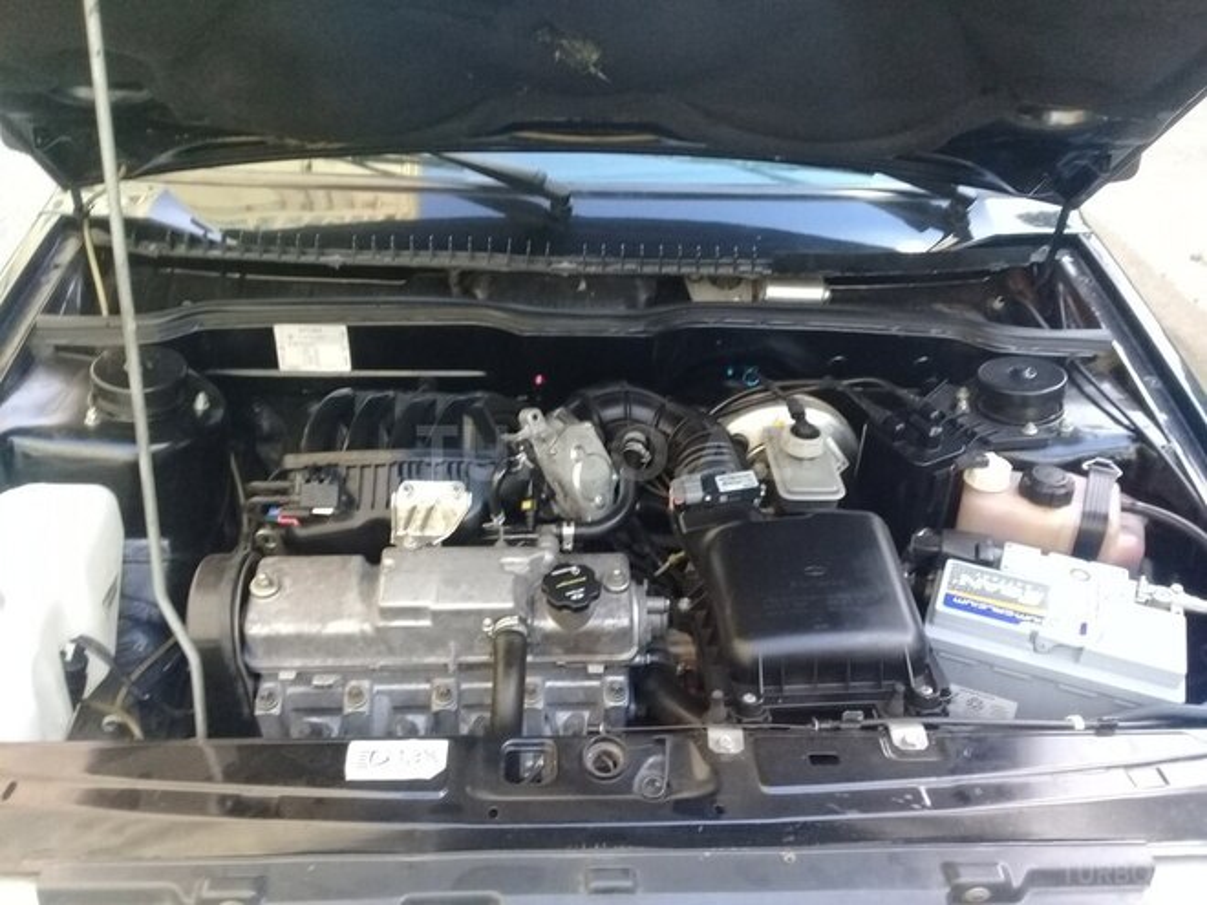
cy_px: 452
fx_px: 1081
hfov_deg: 58.4
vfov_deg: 45.4
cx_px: 604
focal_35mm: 31
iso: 160
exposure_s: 1/33
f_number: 2.2
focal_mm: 3.3
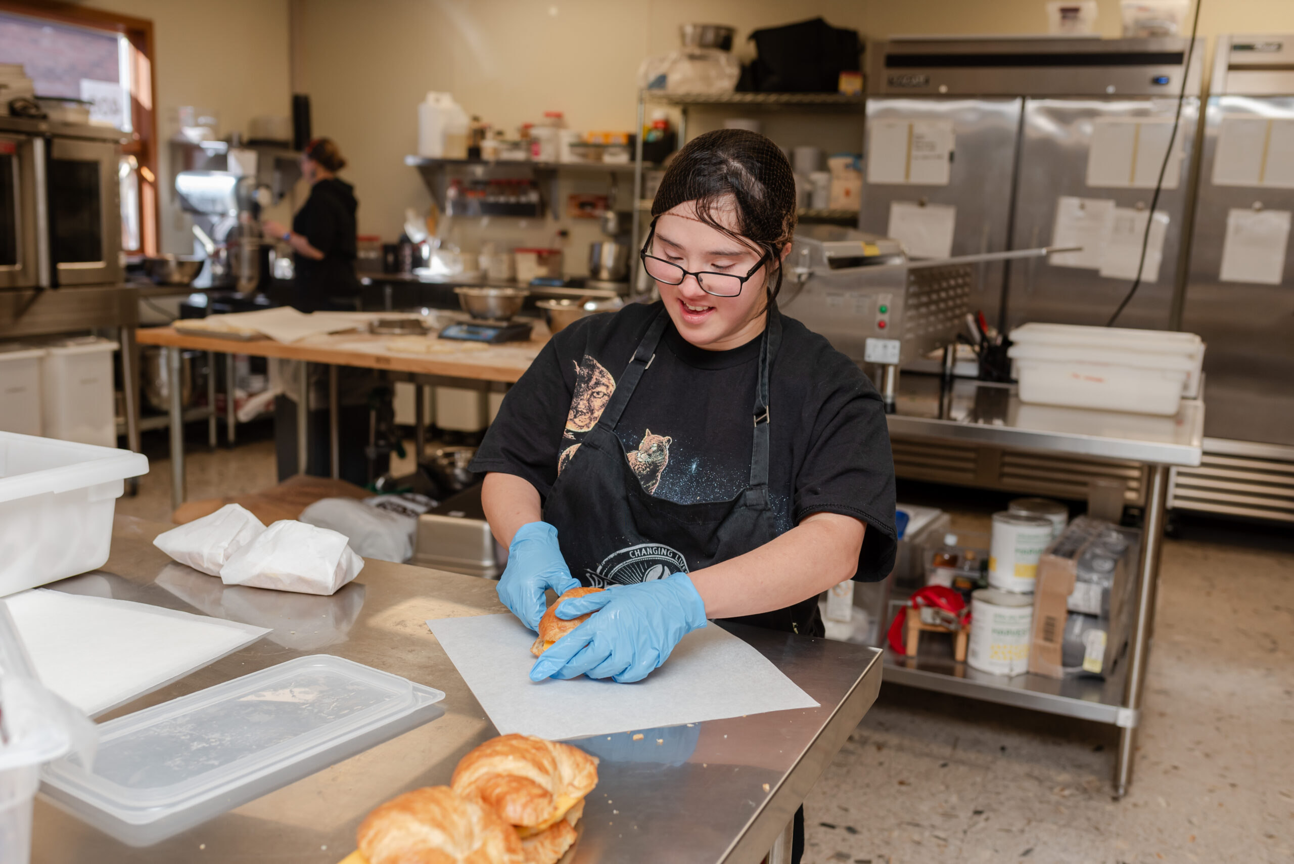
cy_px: 432
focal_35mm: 35
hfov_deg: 54.4
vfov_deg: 37.9
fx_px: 1258
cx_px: 647
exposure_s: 1/200
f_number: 4.5
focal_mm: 35
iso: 400
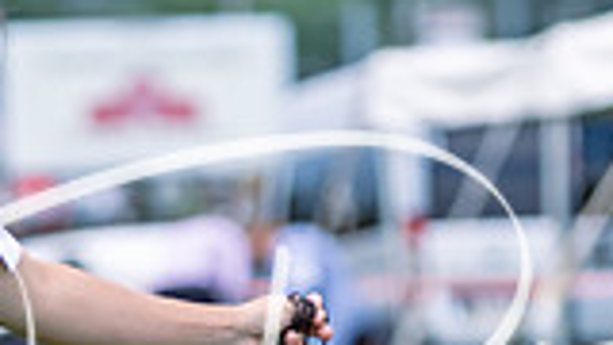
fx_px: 9346
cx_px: 274
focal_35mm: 575
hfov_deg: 3.8
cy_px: 732
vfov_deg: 2.1
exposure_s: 1/1000
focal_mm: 130
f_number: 2.8
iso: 100
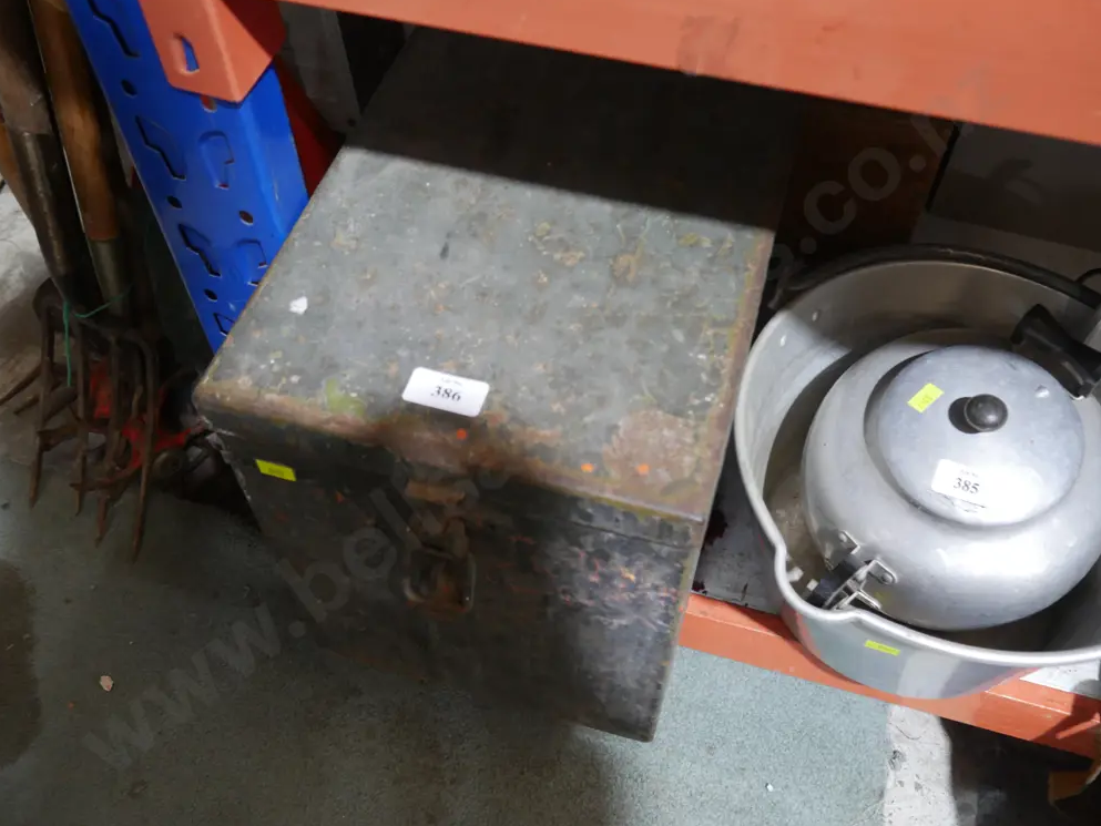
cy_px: 420
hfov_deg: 55.3
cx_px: 546
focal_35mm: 33
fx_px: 1050
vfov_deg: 43.0
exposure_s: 1/60
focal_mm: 16
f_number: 3.6
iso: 800
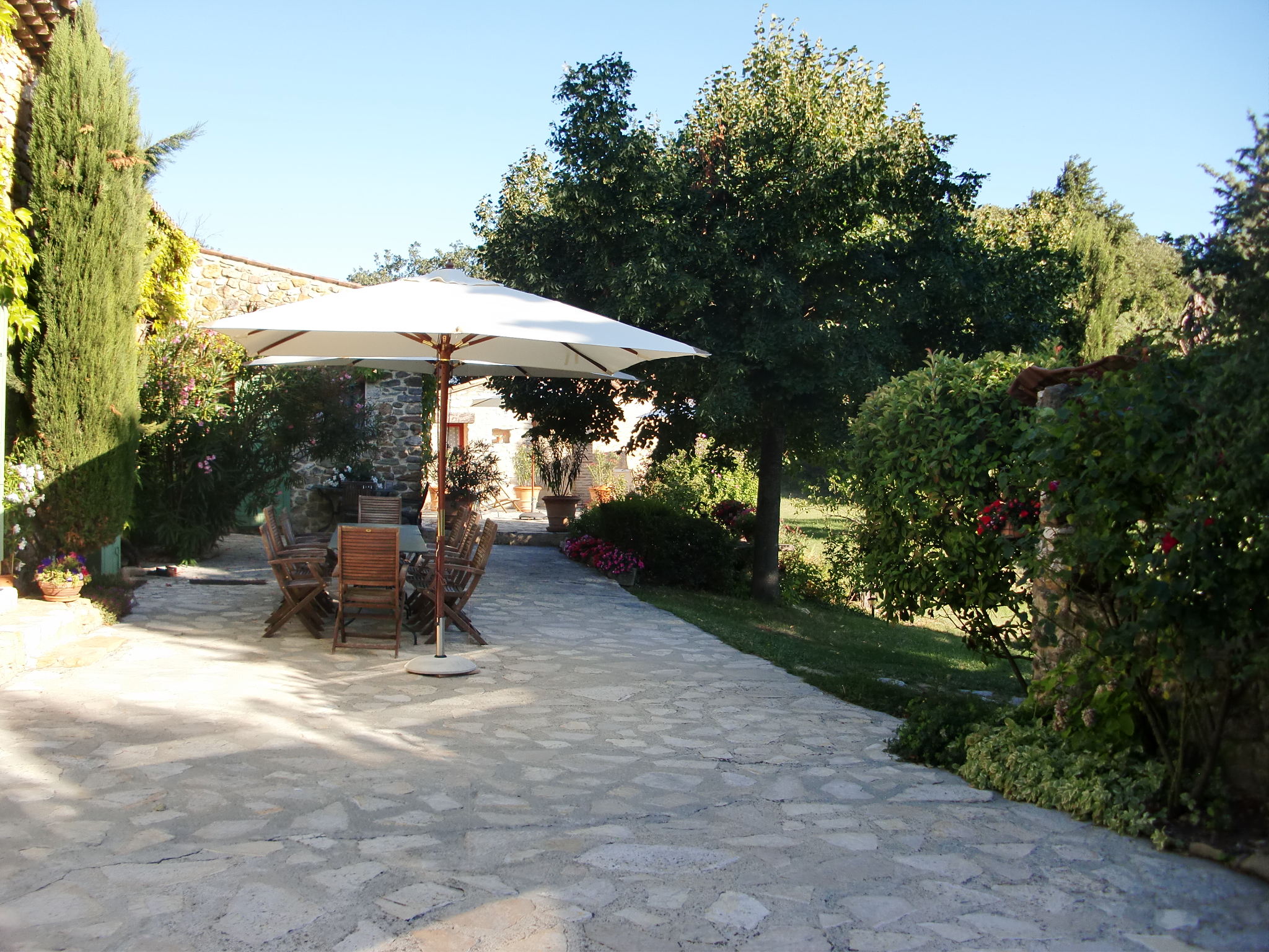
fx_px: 1320
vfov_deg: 39.7
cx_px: 634
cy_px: 476
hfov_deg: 51.4
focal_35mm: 36
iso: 64
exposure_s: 1/400
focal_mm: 6.3
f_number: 2.8
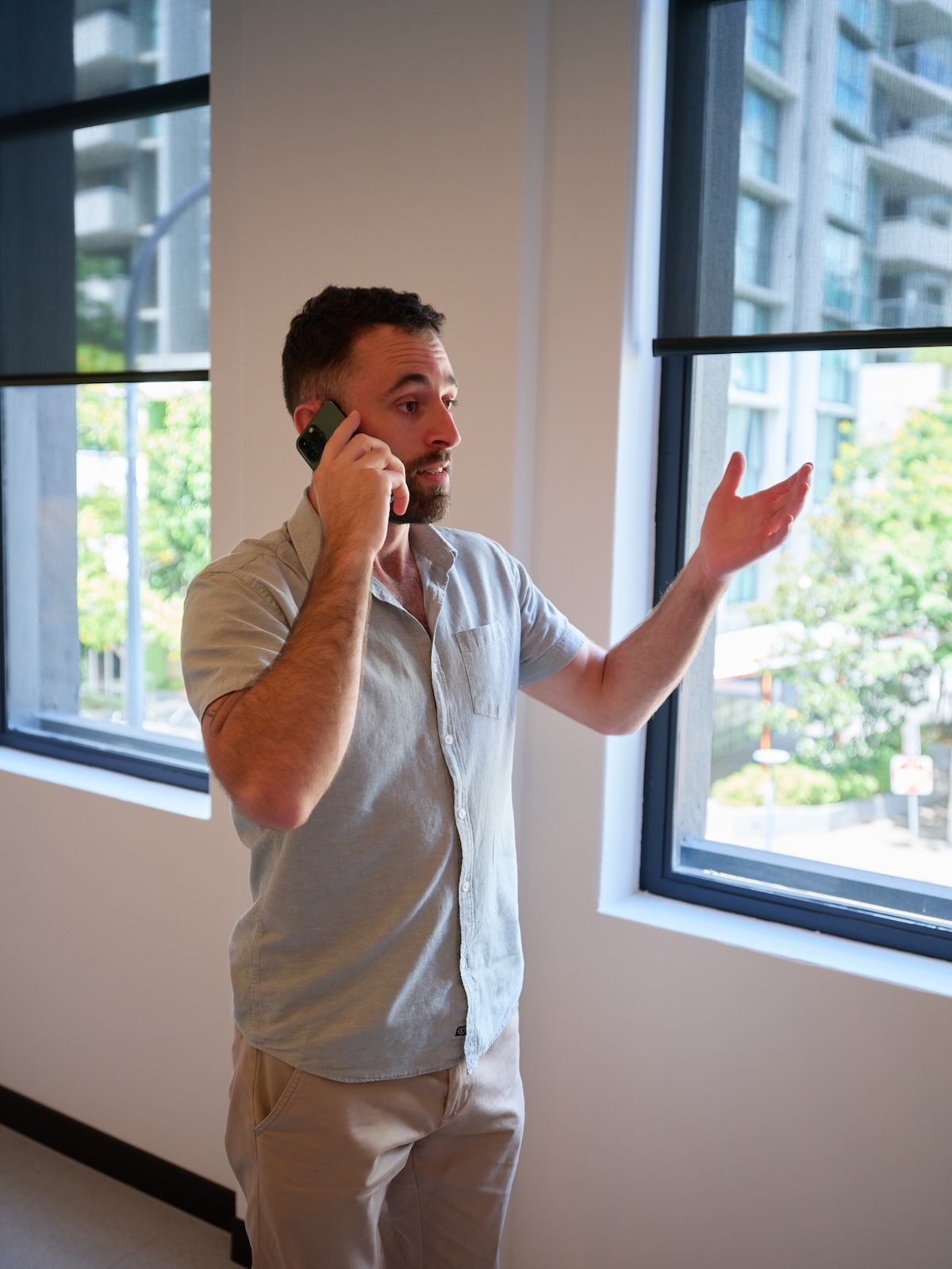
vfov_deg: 54.0
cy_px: 634
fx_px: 1247
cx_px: 476
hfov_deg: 41.8
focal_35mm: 34
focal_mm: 43.3
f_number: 4
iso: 1600
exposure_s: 1/320
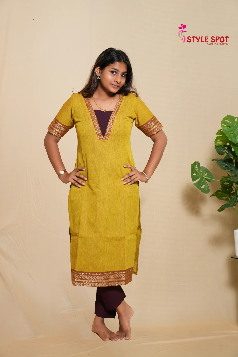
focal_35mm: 75
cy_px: 178
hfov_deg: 18.2
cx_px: 119
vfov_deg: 27.0
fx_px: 744
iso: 250
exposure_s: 1/125
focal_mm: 50
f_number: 1.8
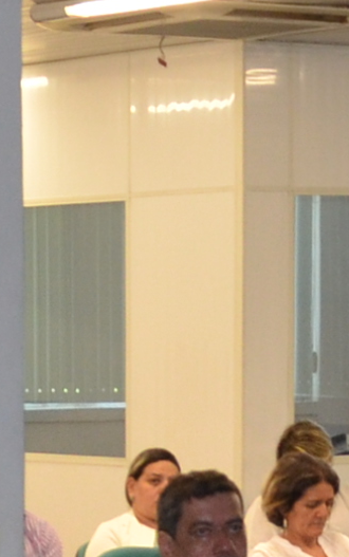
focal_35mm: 225
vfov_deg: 9.1
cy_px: 828
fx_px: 3413
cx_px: -75
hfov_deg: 5.8
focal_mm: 21
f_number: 5
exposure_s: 1/60
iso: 800
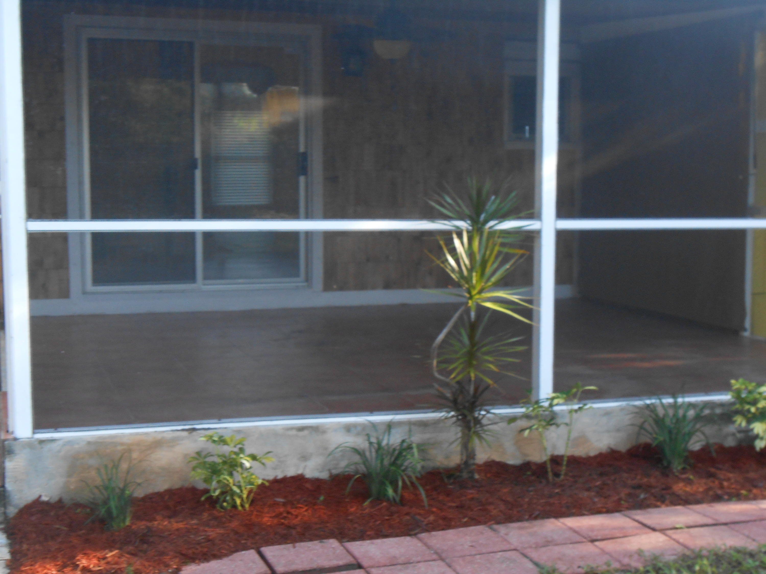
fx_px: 1239
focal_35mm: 56
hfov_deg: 34.3
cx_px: 383
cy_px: 287
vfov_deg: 26.1
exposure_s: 1/60
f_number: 5.2
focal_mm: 10
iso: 250
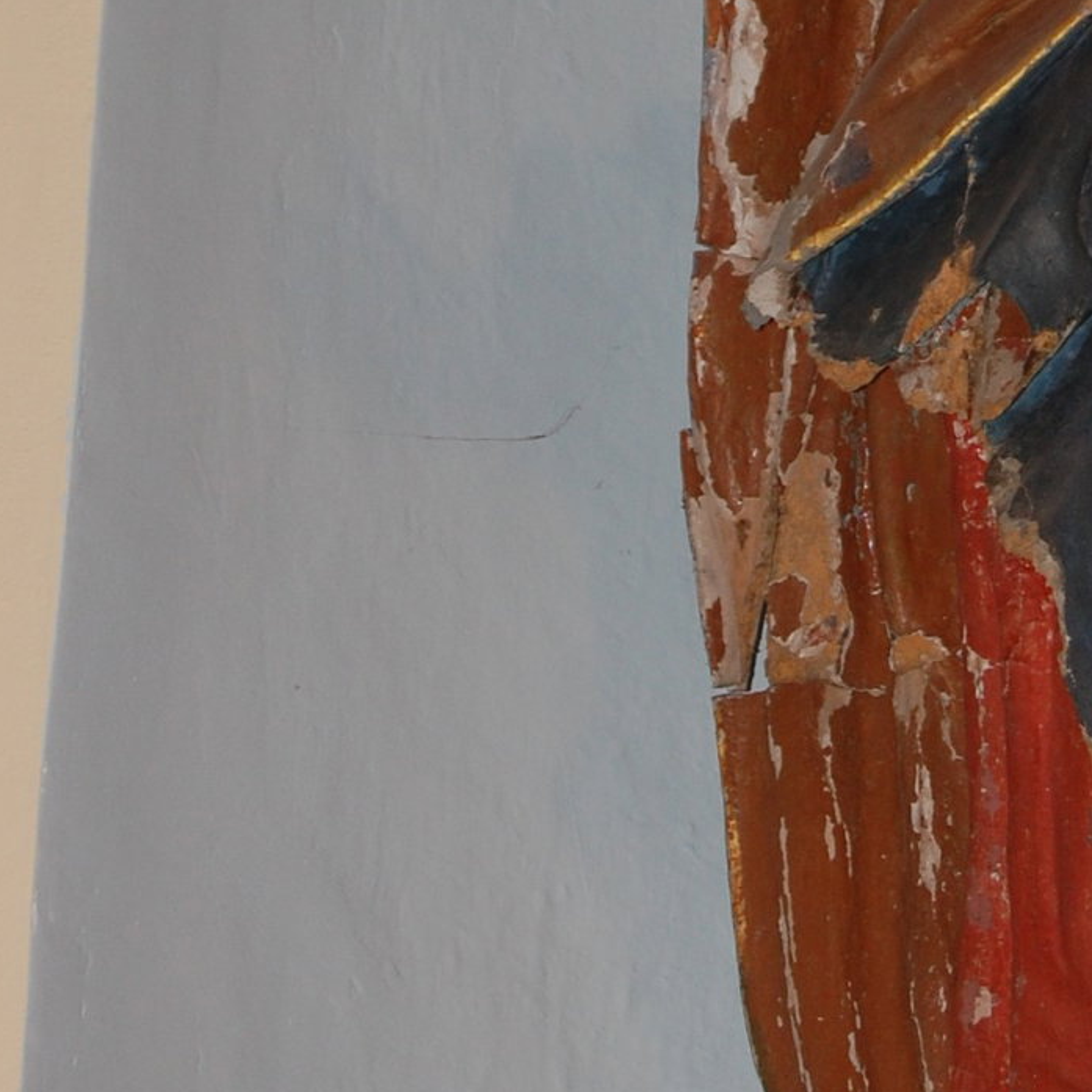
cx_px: 1244
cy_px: 14
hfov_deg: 7.9
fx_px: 7852
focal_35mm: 220
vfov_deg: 7.9
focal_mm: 50
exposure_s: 1/60
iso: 400
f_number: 5.6
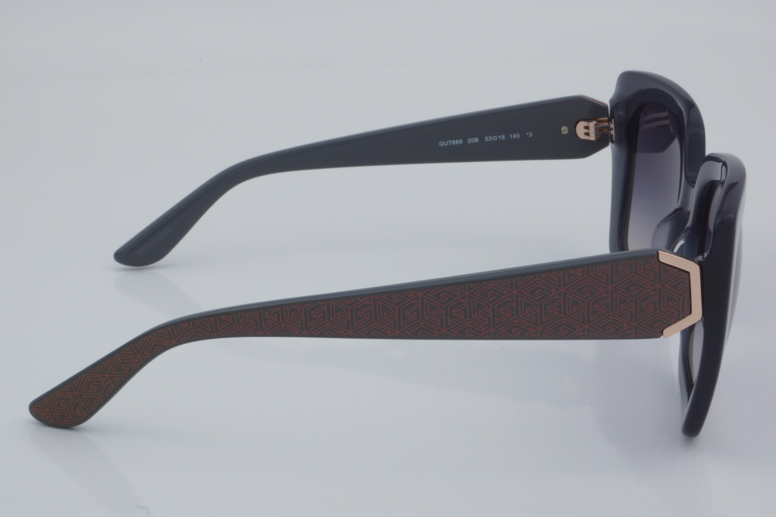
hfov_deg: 27.0
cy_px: 258
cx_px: 388
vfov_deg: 18.2
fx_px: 1617
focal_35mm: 75
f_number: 32
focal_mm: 50
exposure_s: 1/4
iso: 100
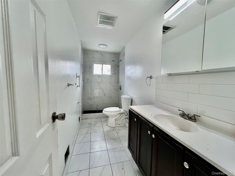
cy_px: 88
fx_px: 88
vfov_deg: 89.9
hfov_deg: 106.2
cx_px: 118
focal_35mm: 13
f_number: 1.8
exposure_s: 1/120
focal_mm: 1.57
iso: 64
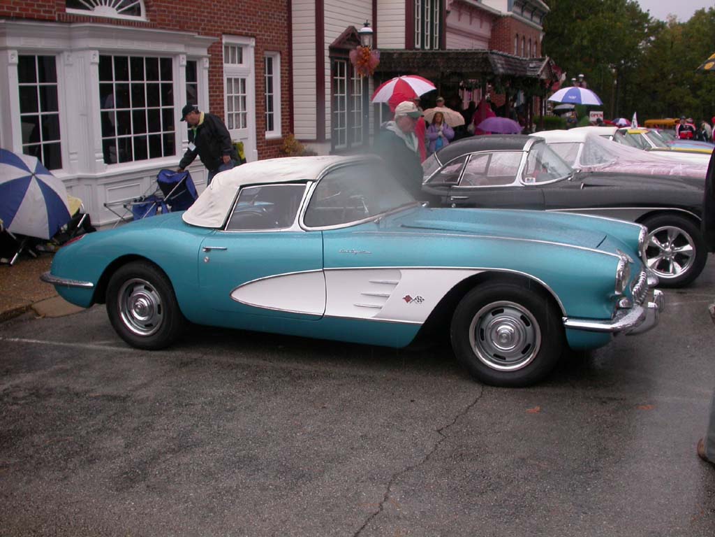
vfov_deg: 37.7
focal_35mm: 38
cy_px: 268
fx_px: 785
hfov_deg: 49.0
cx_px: 358
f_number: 4.7
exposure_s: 1/169
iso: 100
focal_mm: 7.85
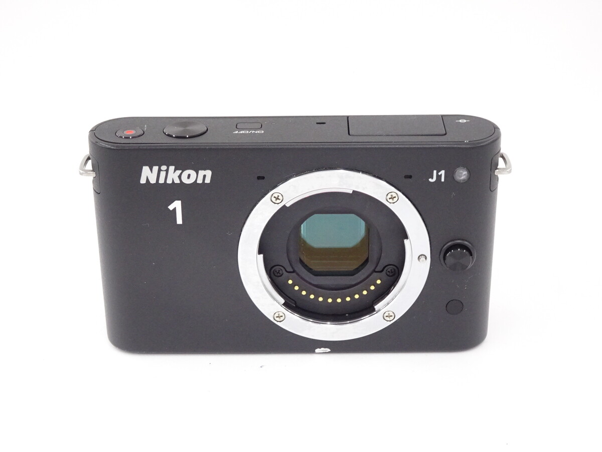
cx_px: 301
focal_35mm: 60
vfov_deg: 24.4
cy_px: 226
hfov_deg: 32.2
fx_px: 1043
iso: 640
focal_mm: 10.23
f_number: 4.5
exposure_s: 1/60
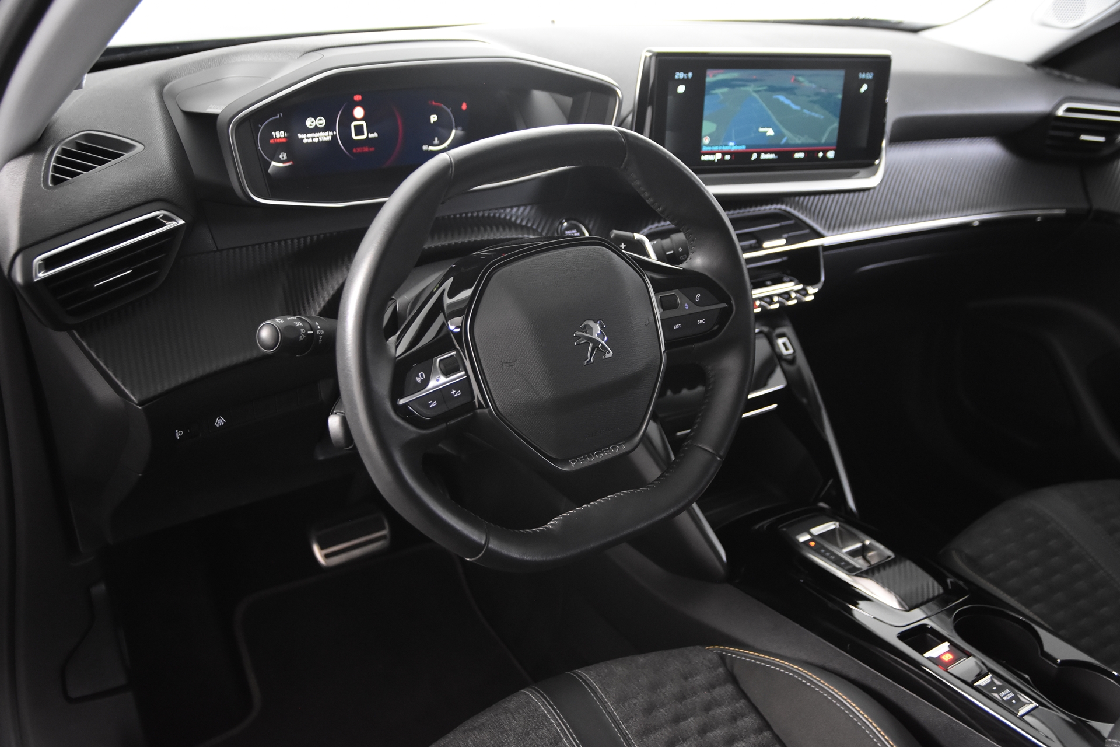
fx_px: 1120
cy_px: 374
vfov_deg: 36.9
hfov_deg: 53.1
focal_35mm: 36
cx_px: 560
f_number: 3
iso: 2500
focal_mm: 24
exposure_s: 1/40
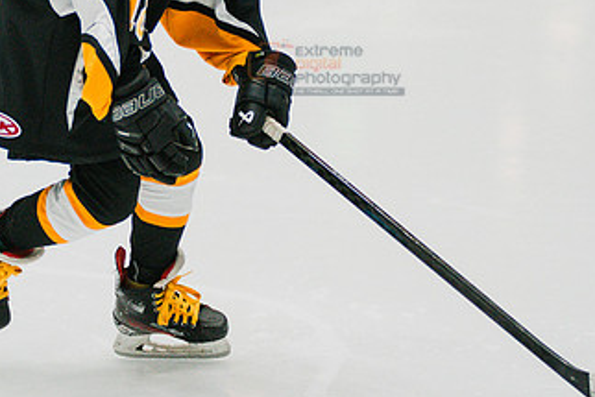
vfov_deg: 3.7
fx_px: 6134
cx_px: 177
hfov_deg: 5.6
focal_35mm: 371
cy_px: -16
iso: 3200
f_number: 3.2
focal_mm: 157
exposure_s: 1/1600
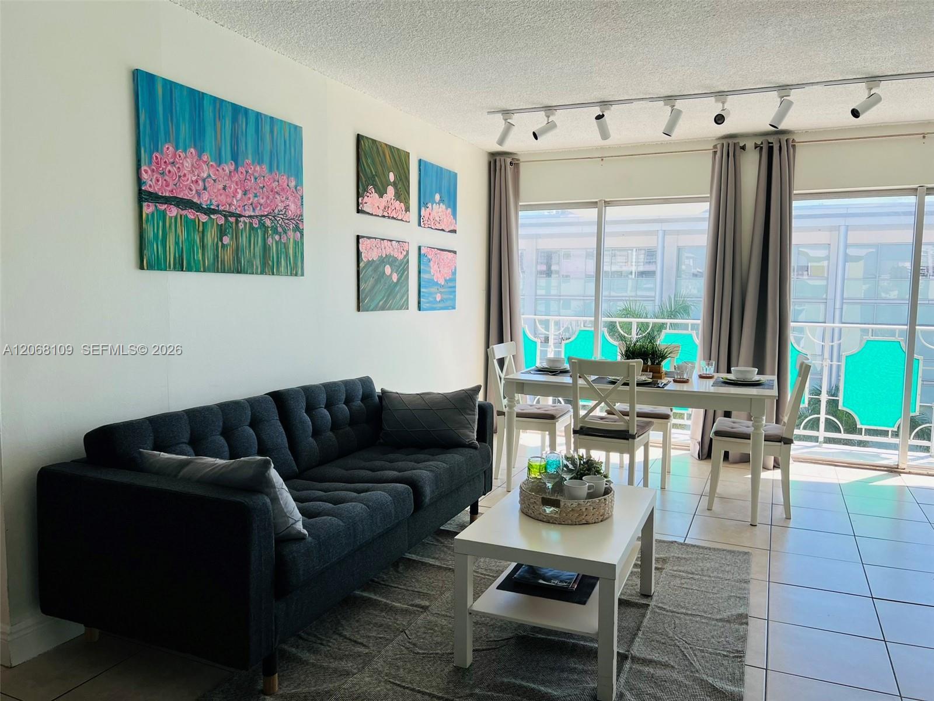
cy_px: 350
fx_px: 702
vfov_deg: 53.1
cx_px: 467
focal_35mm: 26
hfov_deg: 67.3
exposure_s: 1/594
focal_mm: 5.7
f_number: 1.5
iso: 50
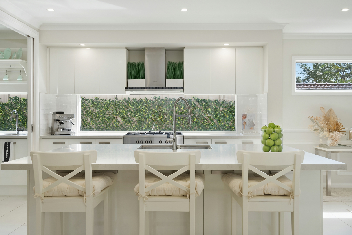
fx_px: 313
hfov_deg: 58.7
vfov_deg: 41.1
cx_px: 176
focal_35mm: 32
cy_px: 118
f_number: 11
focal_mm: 32
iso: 400
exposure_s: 1/60
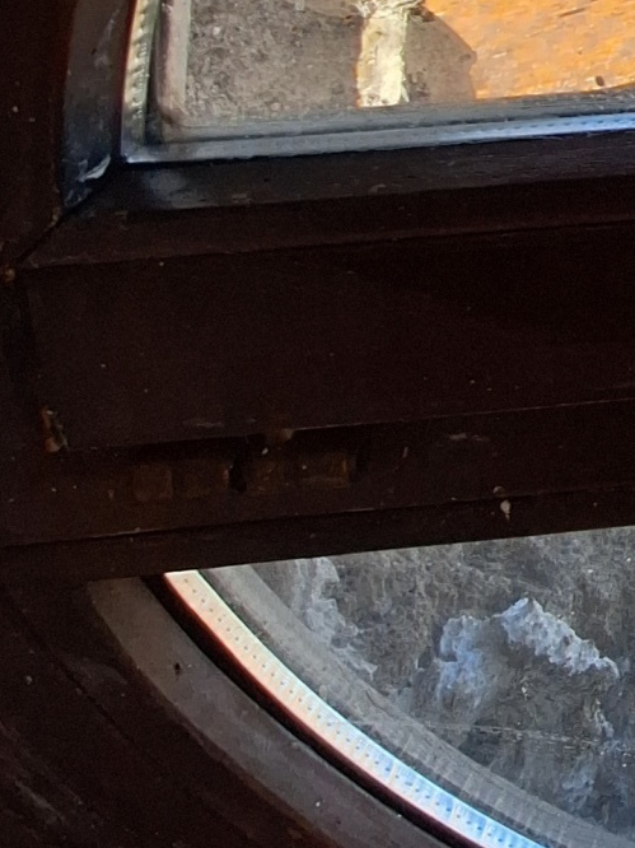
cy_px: -130
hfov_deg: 19.5
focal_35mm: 50
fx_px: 1224
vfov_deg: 32.6
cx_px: 1208
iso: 40
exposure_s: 1/683
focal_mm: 1.74
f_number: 2.2
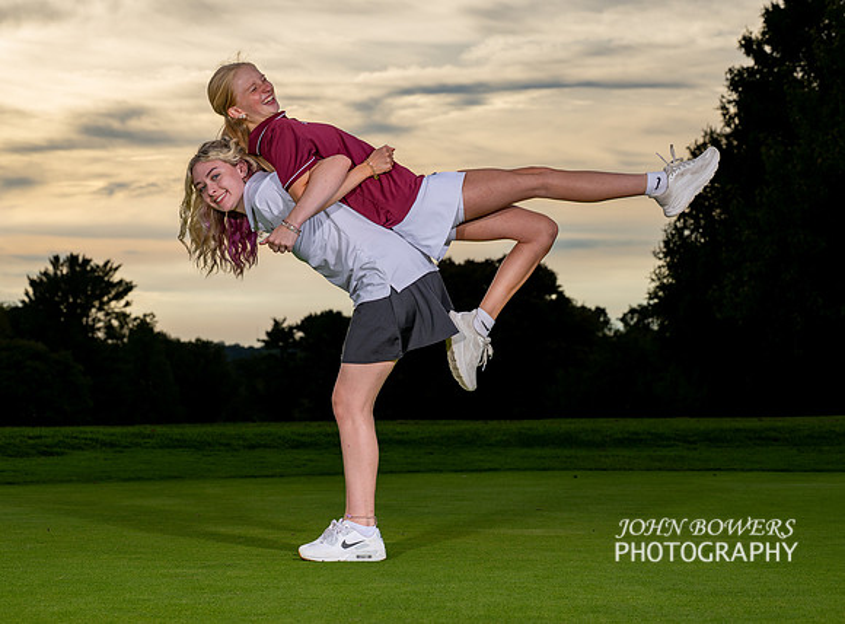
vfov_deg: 15.3
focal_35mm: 95
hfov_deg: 20.7
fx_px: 2314
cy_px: 305
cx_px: 318
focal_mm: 70
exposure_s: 1/400
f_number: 6.3
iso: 80
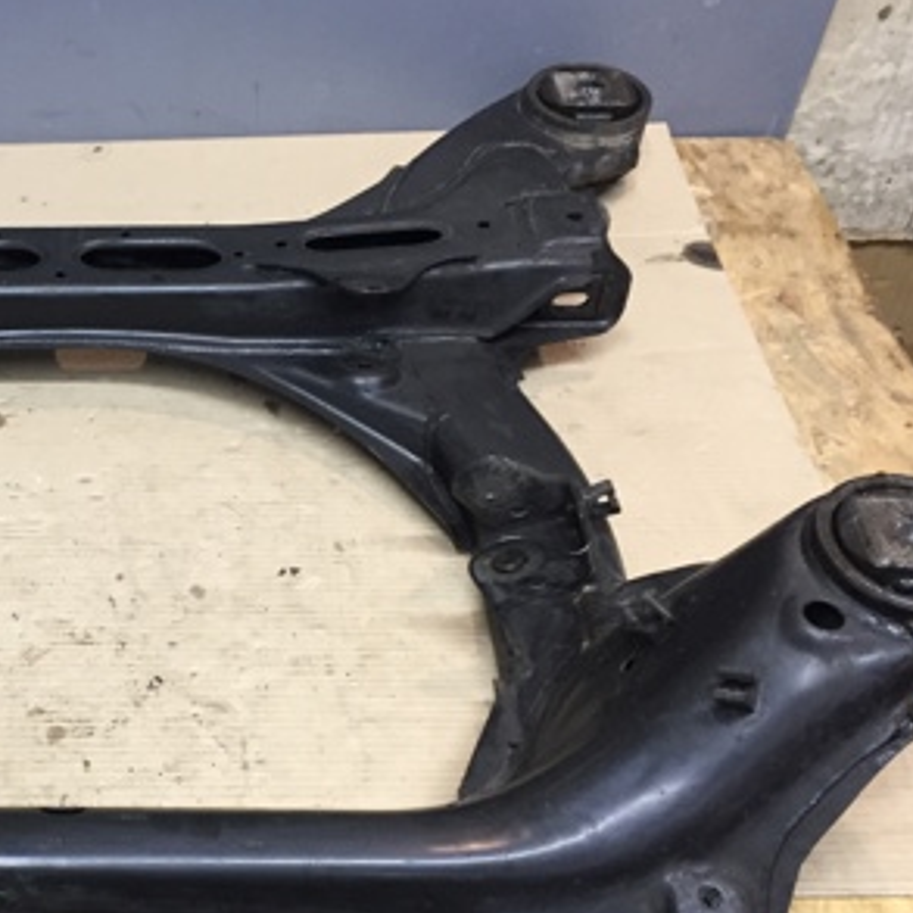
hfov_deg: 28.6
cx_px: -3
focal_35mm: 56
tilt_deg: -45.6
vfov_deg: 30.5
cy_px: 542
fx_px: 1671
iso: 80
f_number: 2.2
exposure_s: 1/33
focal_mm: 4.15
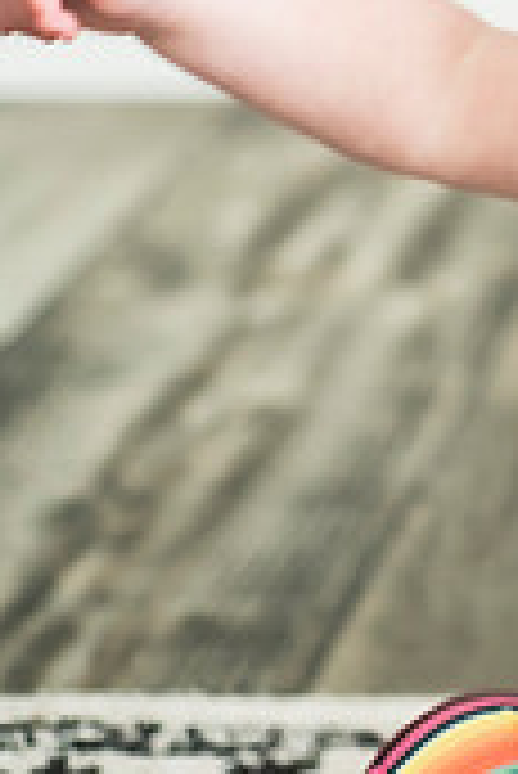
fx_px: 3748
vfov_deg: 11.7
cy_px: -2
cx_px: 1327
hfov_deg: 7.3
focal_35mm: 174
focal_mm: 50
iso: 1000
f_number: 2.8
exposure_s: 1/125
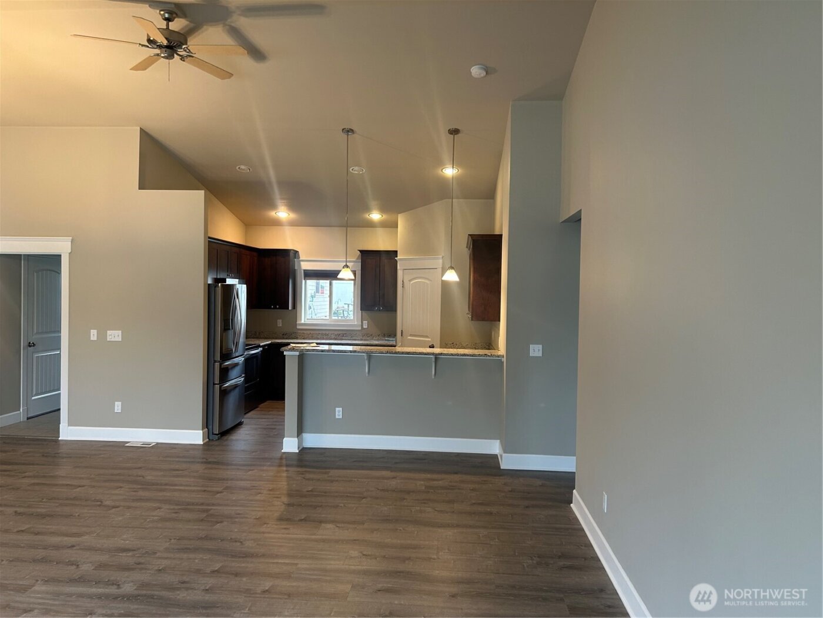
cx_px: 412
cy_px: 309
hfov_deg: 67.3
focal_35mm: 26
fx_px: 618
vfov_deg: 53.1
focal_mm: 5.7
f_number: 1.5
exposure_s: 1/60
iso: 100
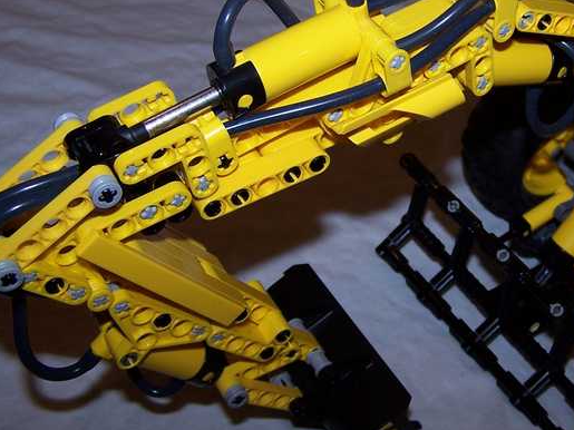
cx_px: 406
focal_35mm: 59
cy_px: 170
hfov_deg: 32.3
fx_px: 978
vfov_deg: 24.8
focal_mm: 6.3
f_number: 2.8
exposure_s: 1/60
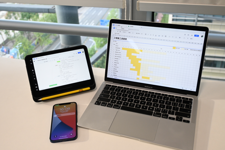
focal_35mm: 38
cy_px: 75
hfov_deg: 51.3
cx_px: 112
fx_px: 234
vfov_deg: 35.5
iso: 500
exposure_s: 1/125
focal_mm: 25
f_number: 4.5
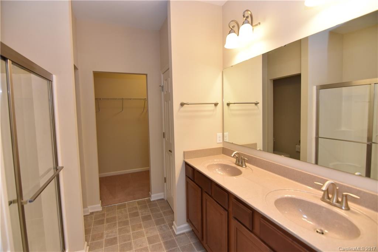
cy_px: 126
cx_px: 189
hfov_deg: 95.0
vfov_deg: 72.0
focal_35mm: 16
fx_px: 173
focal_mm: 11
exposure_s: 1/60
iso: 400
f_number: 4
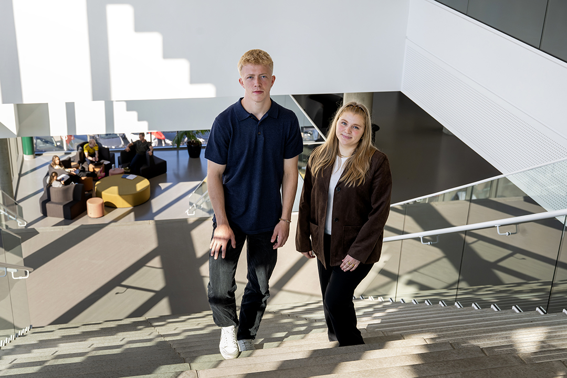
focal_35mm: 45
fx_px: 709
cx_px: 284
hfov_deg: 43.6
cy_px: 189
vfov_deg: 29.9
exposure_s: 1/400
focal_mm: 45
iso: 800
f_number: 5.6
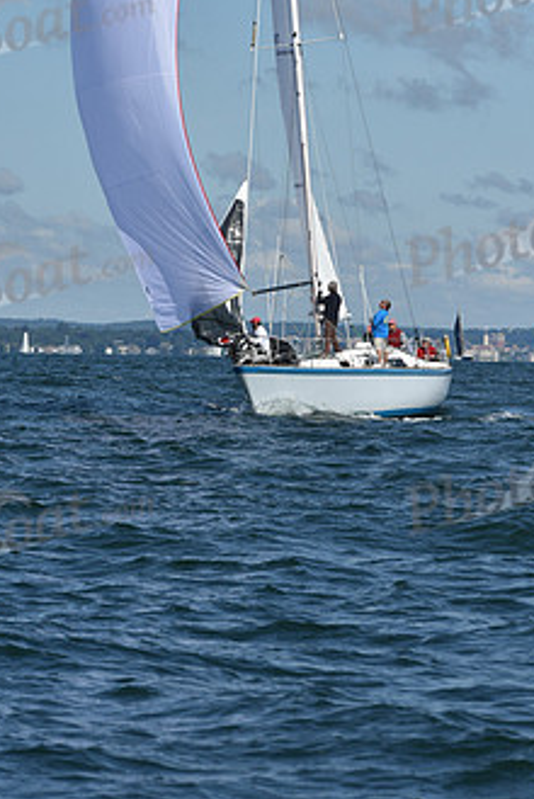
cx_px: 280
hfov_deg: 5.8
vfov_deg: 8.6
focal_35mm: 238
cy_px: 134
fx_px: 5284
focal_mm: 135
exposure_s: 1/1250
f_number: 9
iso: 250
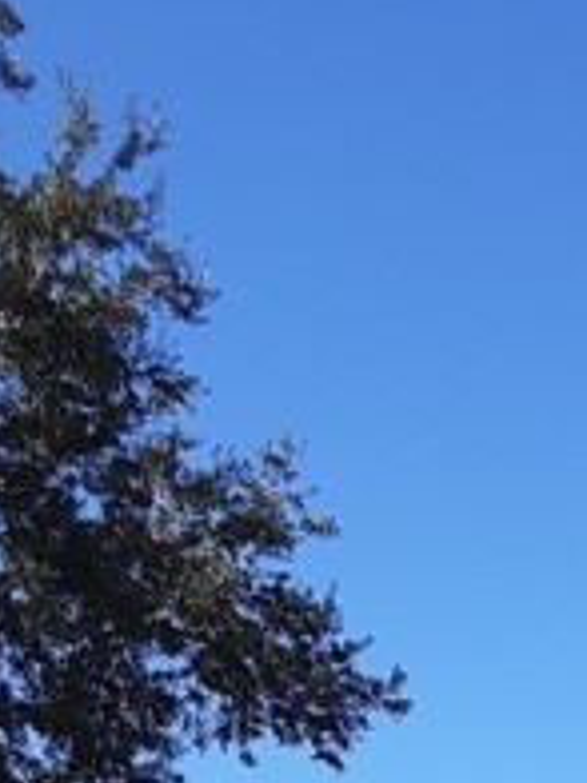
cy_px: 1366
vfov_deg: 16.0
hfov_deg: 13.4
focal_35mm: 106
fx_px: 2397
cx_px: 791
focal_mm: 2.91
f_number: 1.9
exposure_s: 1/1307
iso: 40
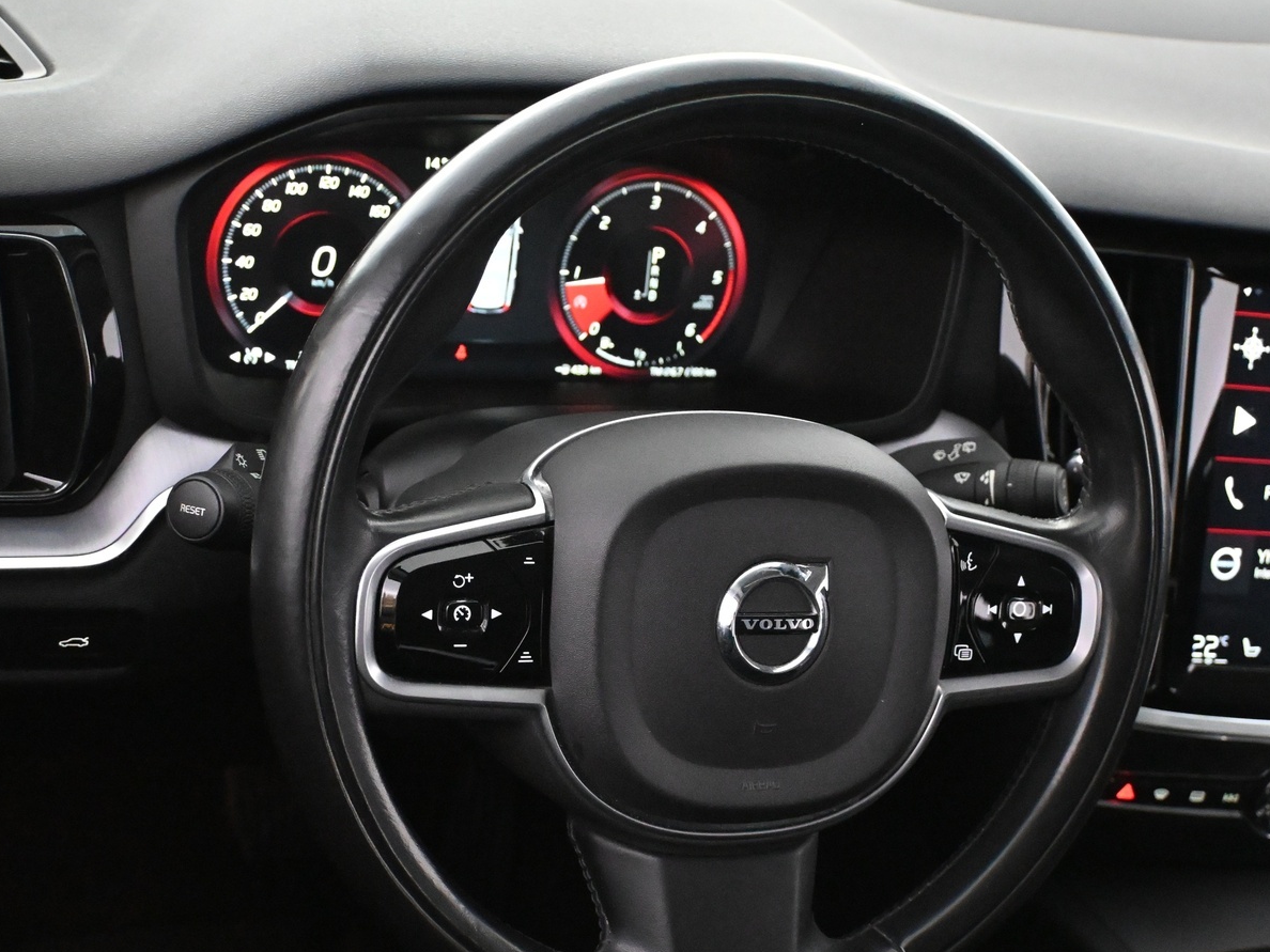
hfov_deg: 32.7
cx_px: 670
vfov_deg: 24.8
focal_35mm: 59
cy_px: 549
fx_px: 2165
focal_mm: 30
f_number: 4.8
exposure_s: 1/60
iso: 9000
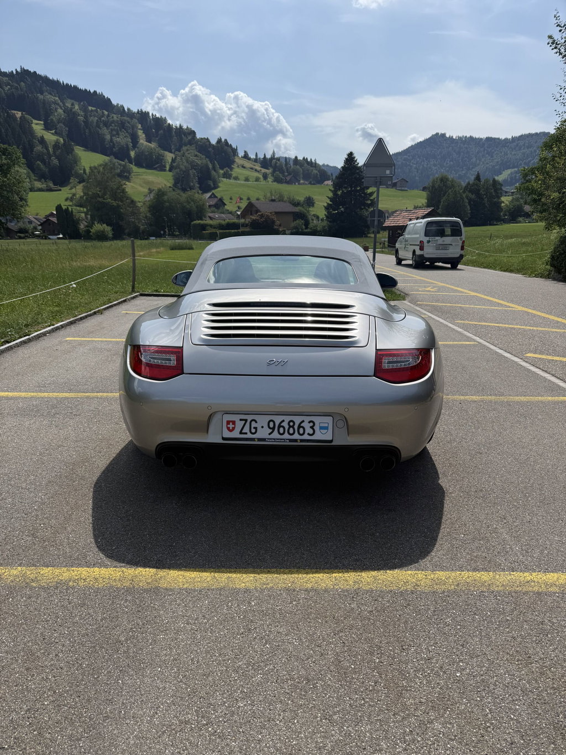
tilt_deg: -15.7
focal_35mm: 24
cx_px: 283
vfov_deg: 71.6
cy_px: 378
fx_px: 523
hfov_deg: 56.8
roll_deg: +0.8
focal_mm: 6.76
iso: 80
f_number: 1.78
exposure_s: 1/6711
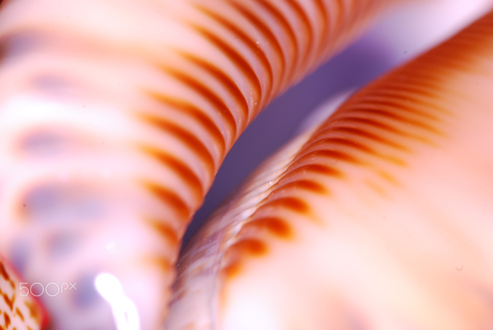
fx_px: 2159
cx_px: 246
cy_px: 165
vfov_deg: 8.7
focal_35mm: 158
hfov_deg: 13.0
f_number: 22
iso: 100
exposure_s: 1/1.3
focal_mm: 105
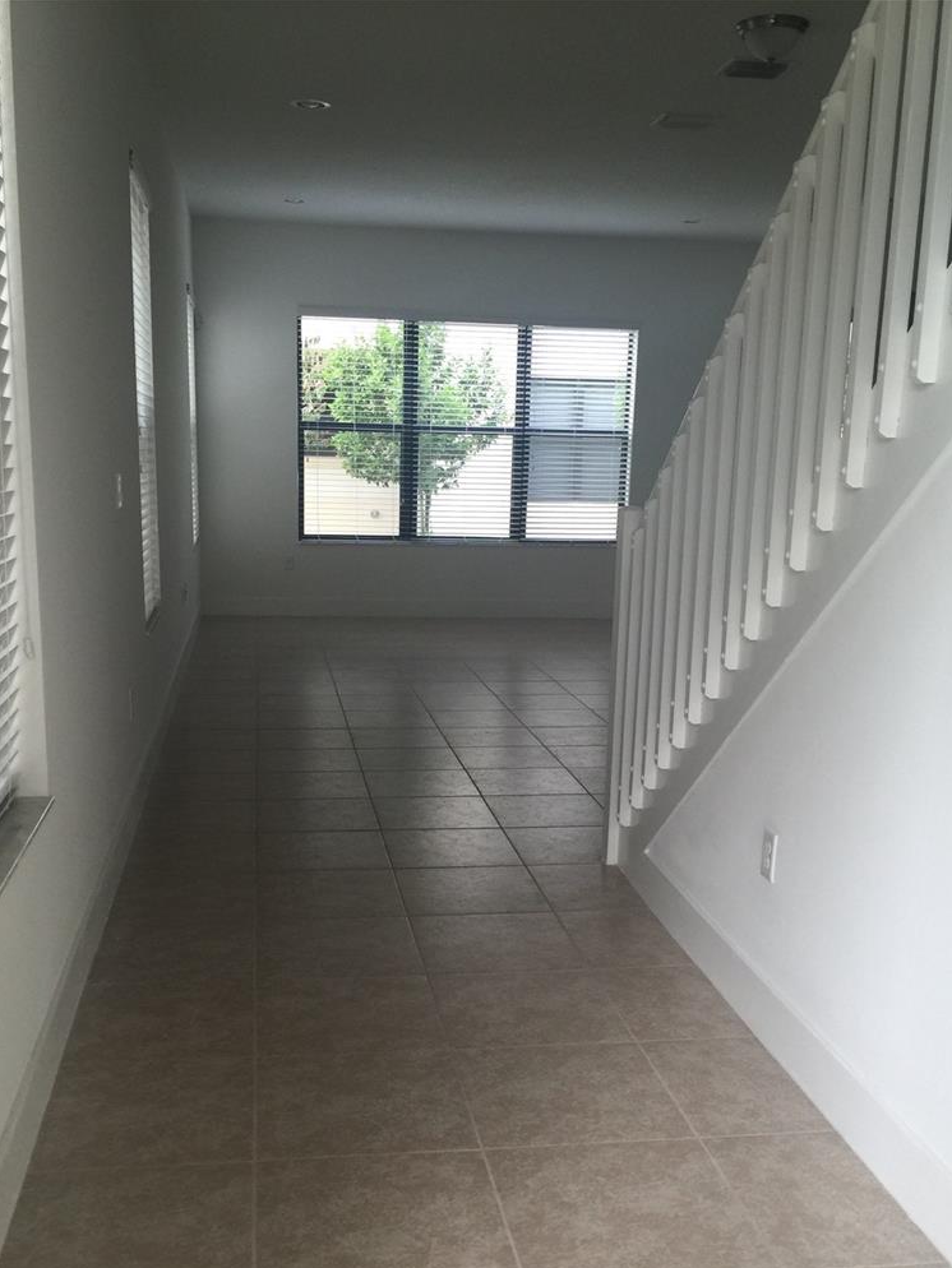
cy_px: 764
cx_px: 448
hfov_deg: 40.7
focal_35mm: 35
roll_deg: -1.1
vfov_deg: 52.2
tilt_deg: -13.8
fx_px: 1283
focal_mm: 4.15
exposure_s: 1/40
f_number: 2.2
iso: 32
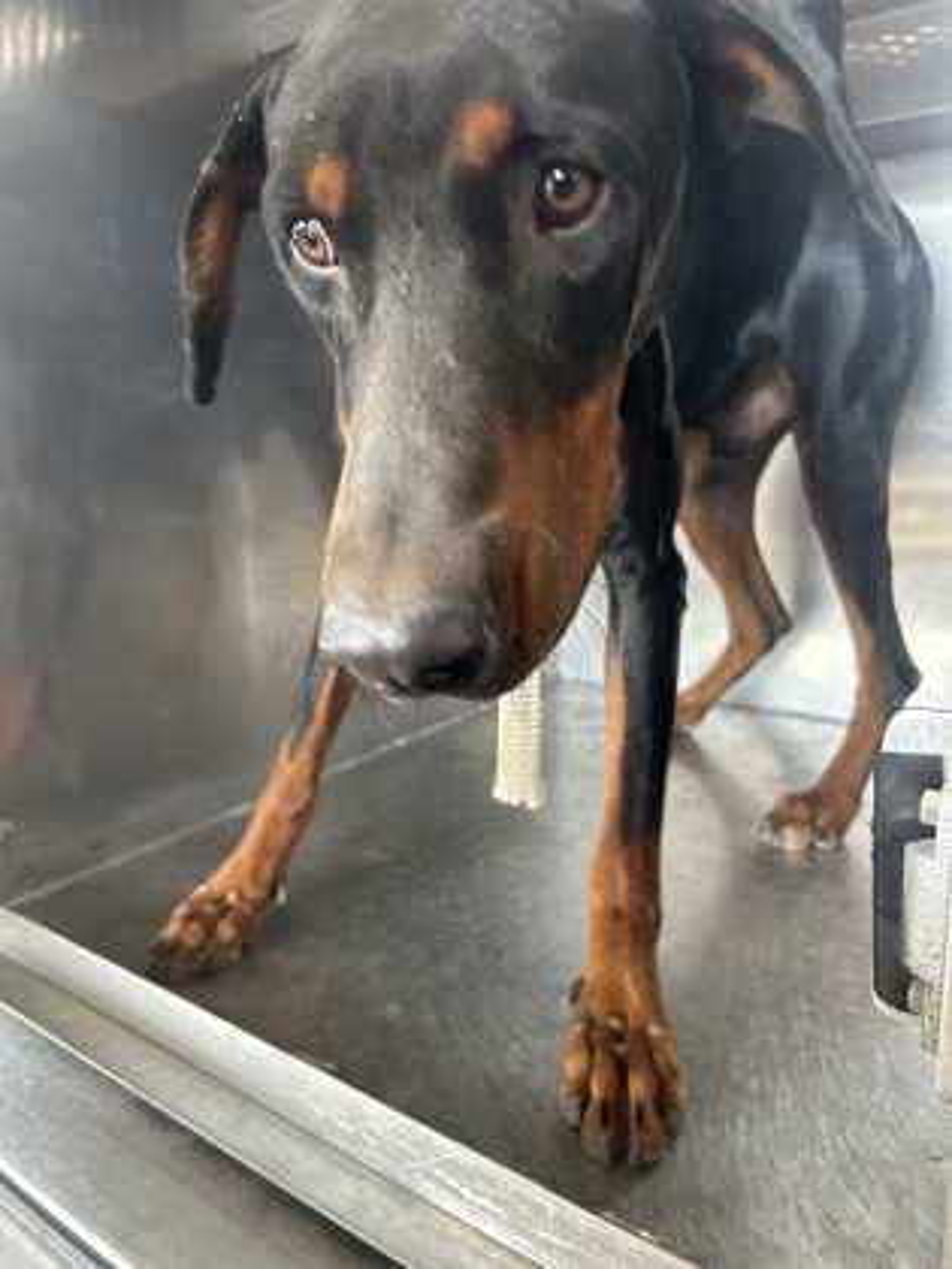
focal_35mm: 26
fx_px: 953
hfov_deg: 53.1
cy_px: 634
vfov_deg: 67.3
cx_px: 476
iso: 125
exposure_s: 1/81
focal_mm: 5.7
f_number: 1.5
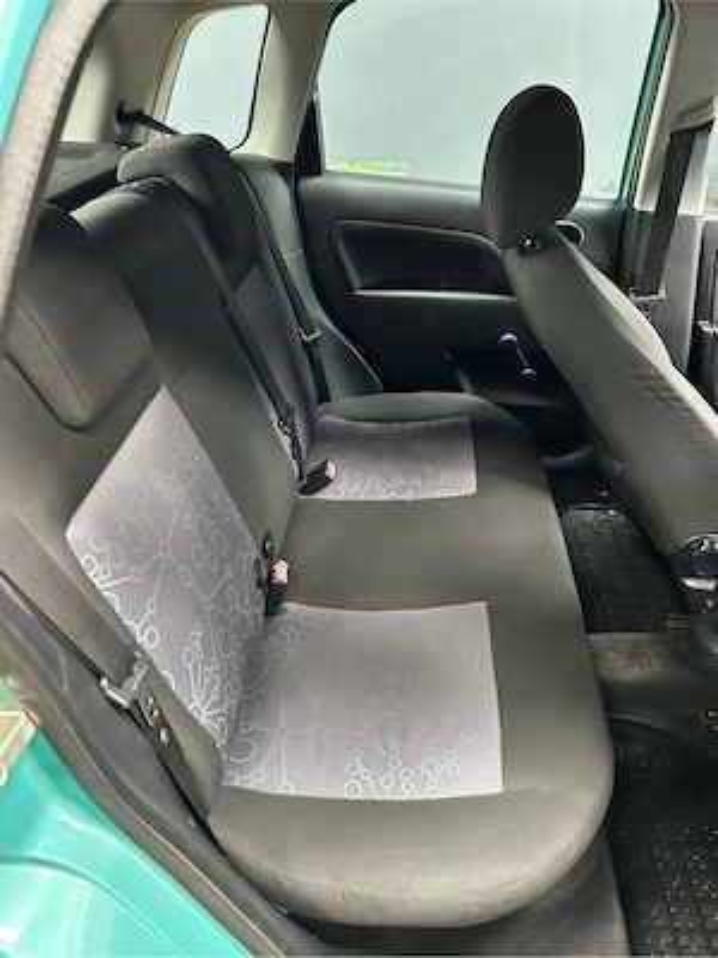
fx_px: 719
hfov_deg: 53.1
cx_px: 359
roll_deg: -1.6
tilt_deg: -31.0
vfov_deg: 67.3
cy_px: 479
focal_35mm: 26
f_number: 1.5
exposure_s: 1/40
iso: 640
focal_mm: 5.7
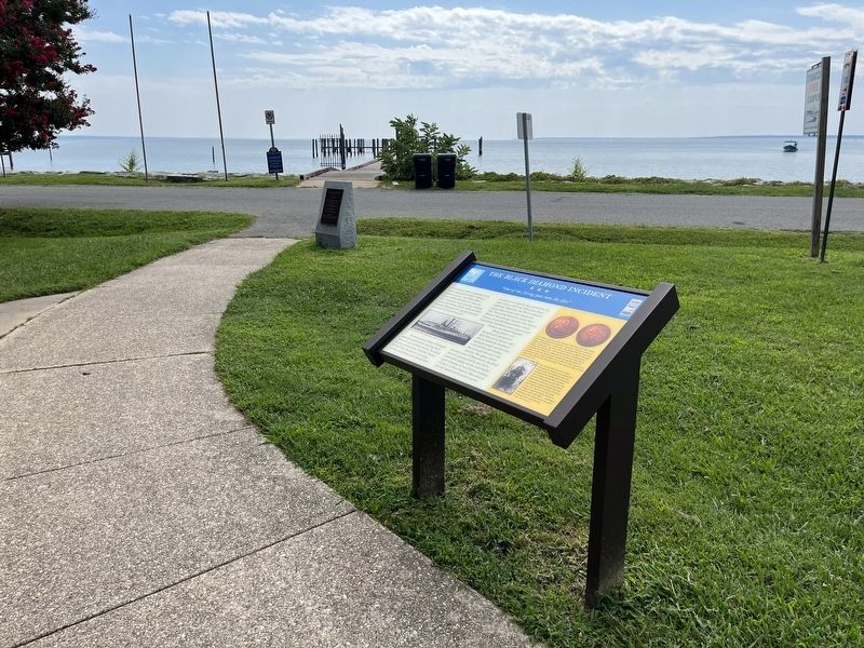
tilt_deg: -12.8
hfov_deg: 67.3
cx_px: 432
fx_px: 649
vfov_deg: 53.1
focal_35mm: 26
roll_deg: +0.1
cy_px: 324
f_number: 1.6
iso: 50
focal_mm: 5.1
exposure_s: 1/4016
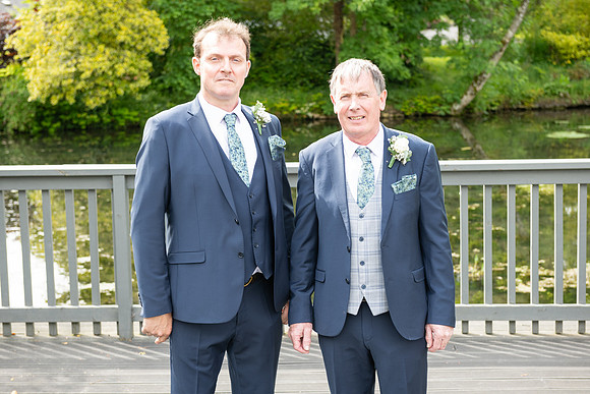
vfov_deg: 21.9
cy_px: 197
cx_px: 295
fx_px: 1016
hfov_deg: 32.4
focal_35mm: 62
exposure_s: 1/100
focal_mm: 62
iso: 125
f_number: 5.6
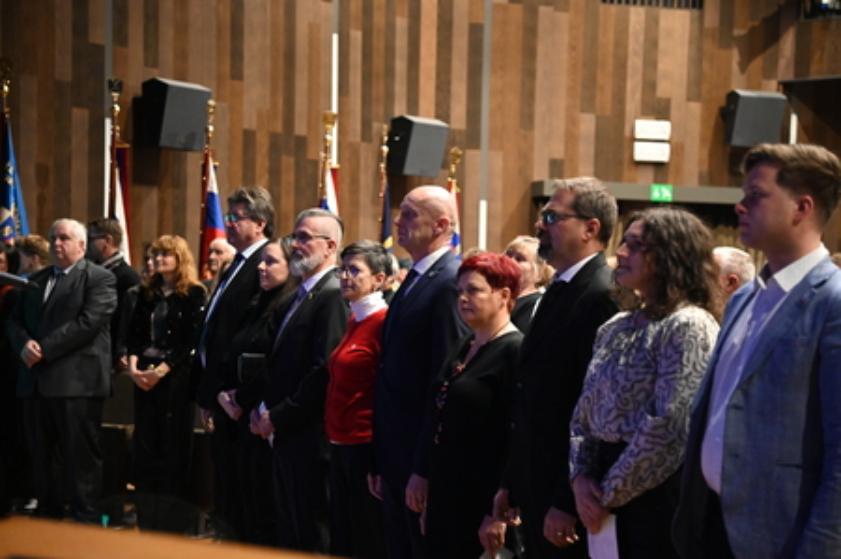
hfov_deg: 23.9
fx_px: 1984
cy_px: 280
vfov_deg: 16.0
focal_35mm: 85
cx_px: 420
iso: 8000
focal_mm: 85
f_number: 4
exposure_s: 1/60
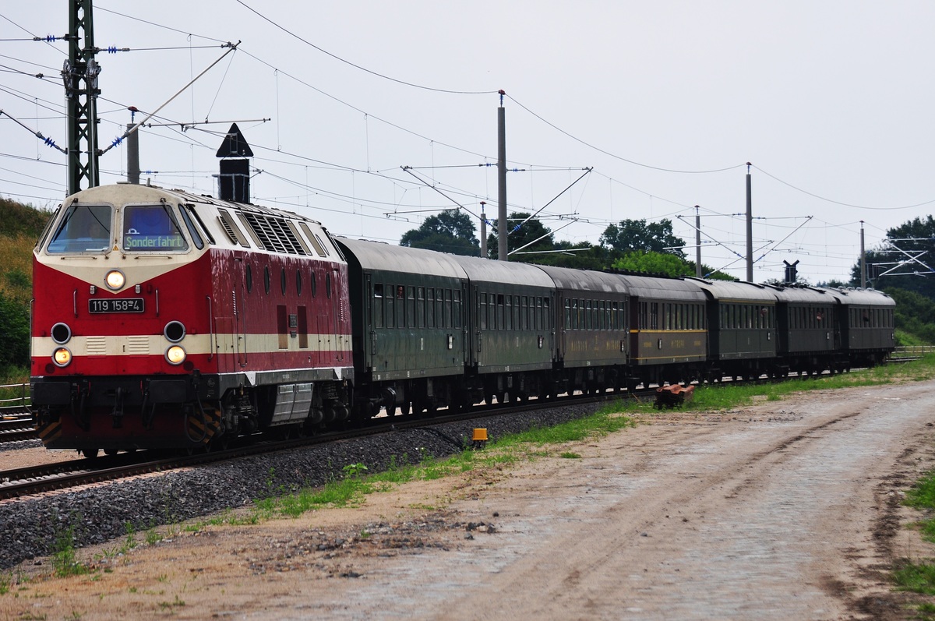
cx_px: 468
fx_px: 4514
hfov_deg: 11.8
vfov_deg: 7.9
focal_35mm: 174
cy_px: 310
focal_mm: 116
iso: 200
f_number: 4.8
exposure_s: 1/350
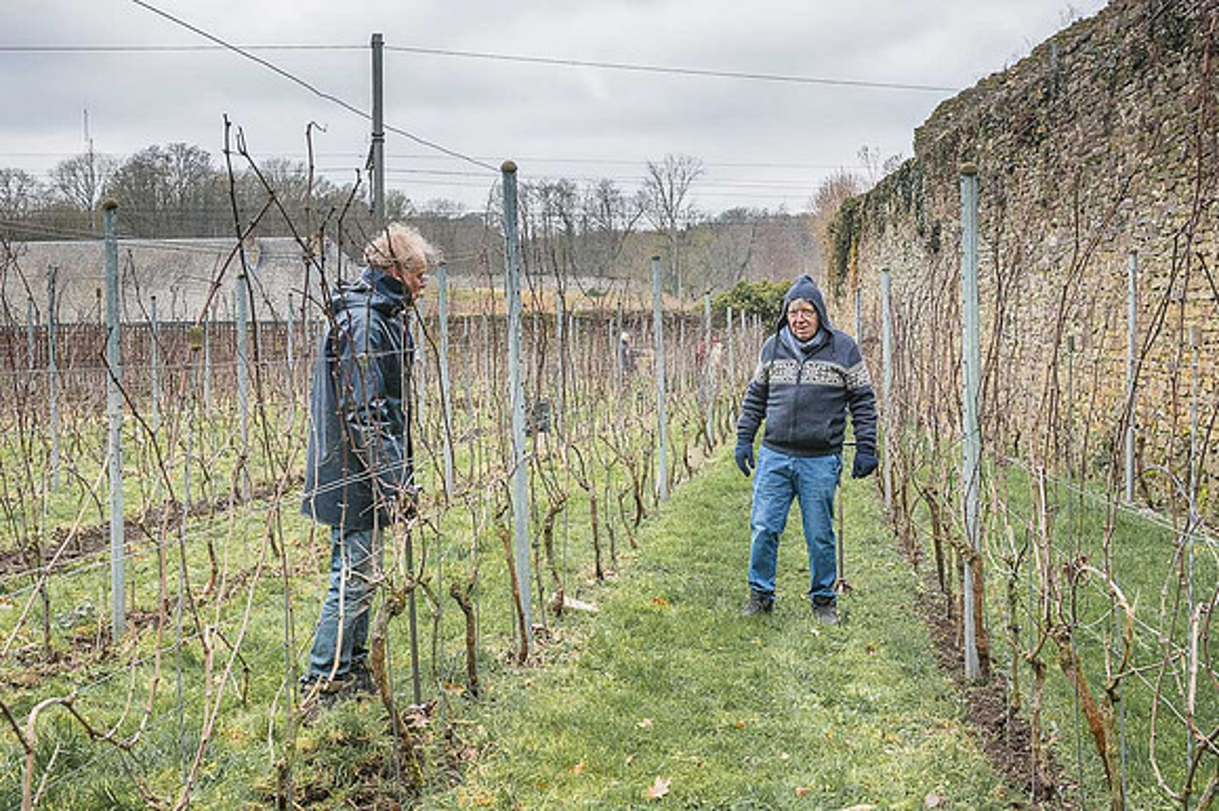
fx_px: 1370
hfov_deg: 47.8
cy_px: 350
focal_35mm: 40
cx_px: 527
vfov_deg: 32.9
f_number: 8
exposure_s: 1/250
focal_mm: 35
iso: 800
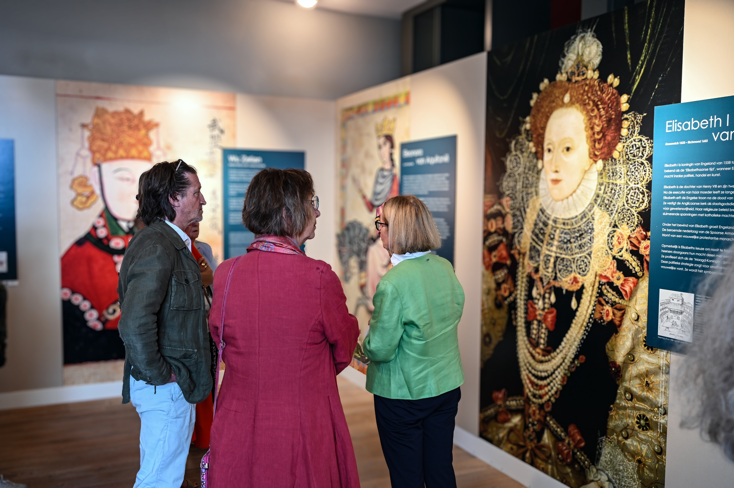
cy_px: 244
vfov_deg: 40.5
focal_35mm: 32
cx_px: 367
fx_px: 662
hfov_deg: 58.0
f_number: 5
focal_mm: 32.5
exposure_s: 1/50
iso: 800
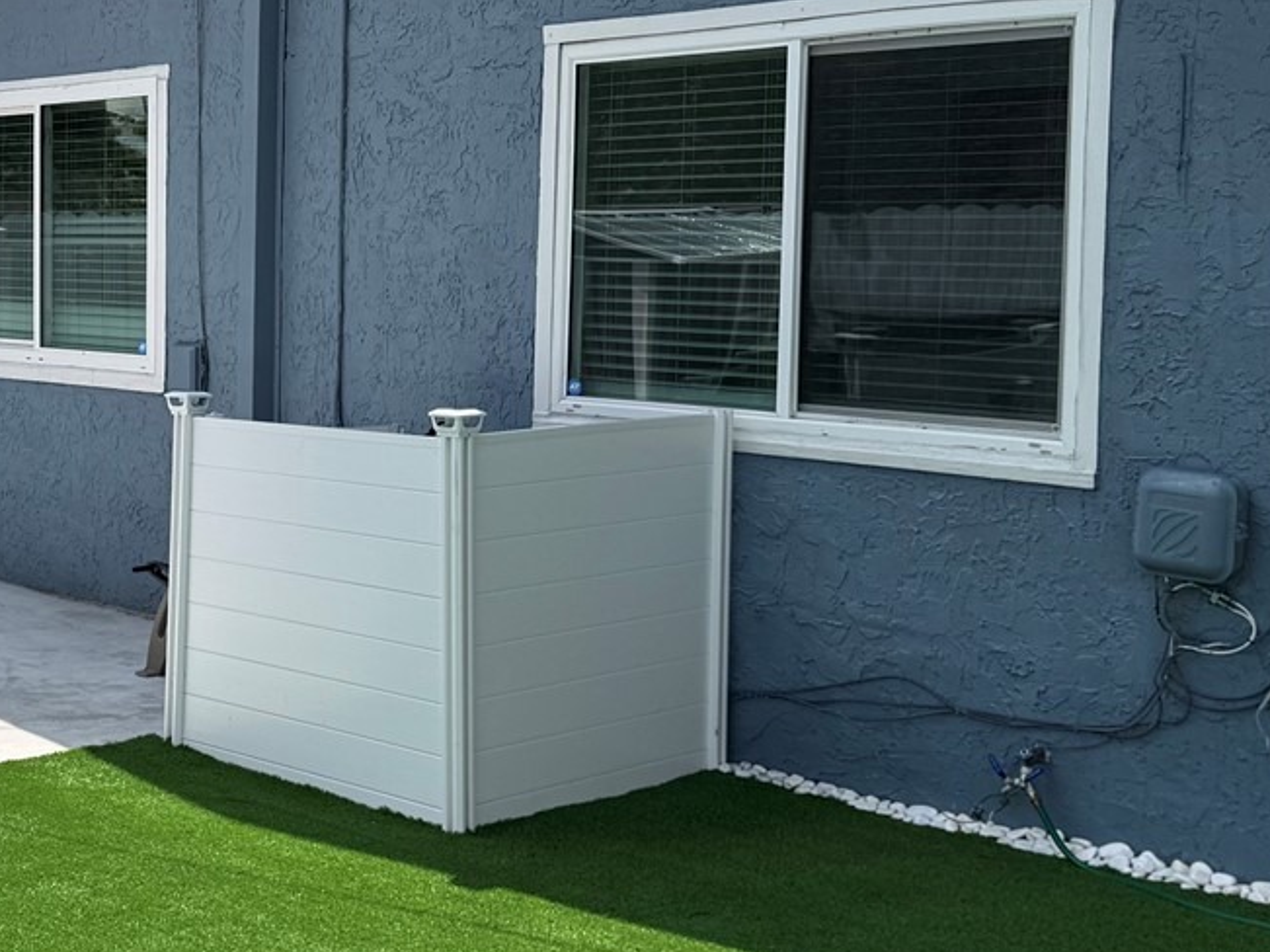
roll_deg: -0.3
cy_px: 402
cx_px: 8
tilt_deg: -4.1
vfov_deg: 24.8
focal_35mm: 59
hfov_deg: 30.5
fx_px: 2164
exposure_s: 1/4310
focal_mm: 6.76
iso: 80
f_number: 1.78
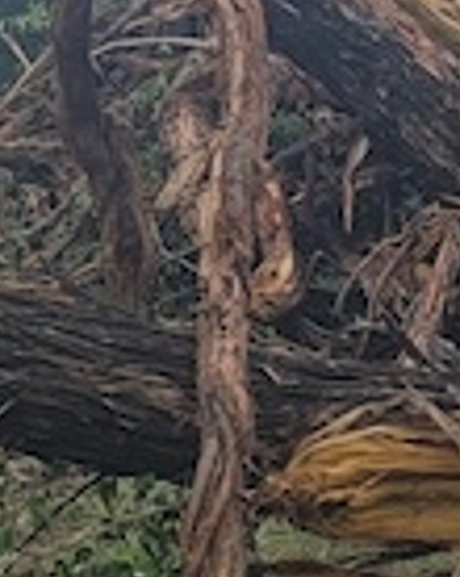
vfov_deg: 10.9
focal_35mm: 177
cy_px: 222
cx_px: 979
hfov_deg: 8.2
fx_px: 3019
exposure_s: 1/503
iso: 20
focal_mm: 7
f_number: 1.8
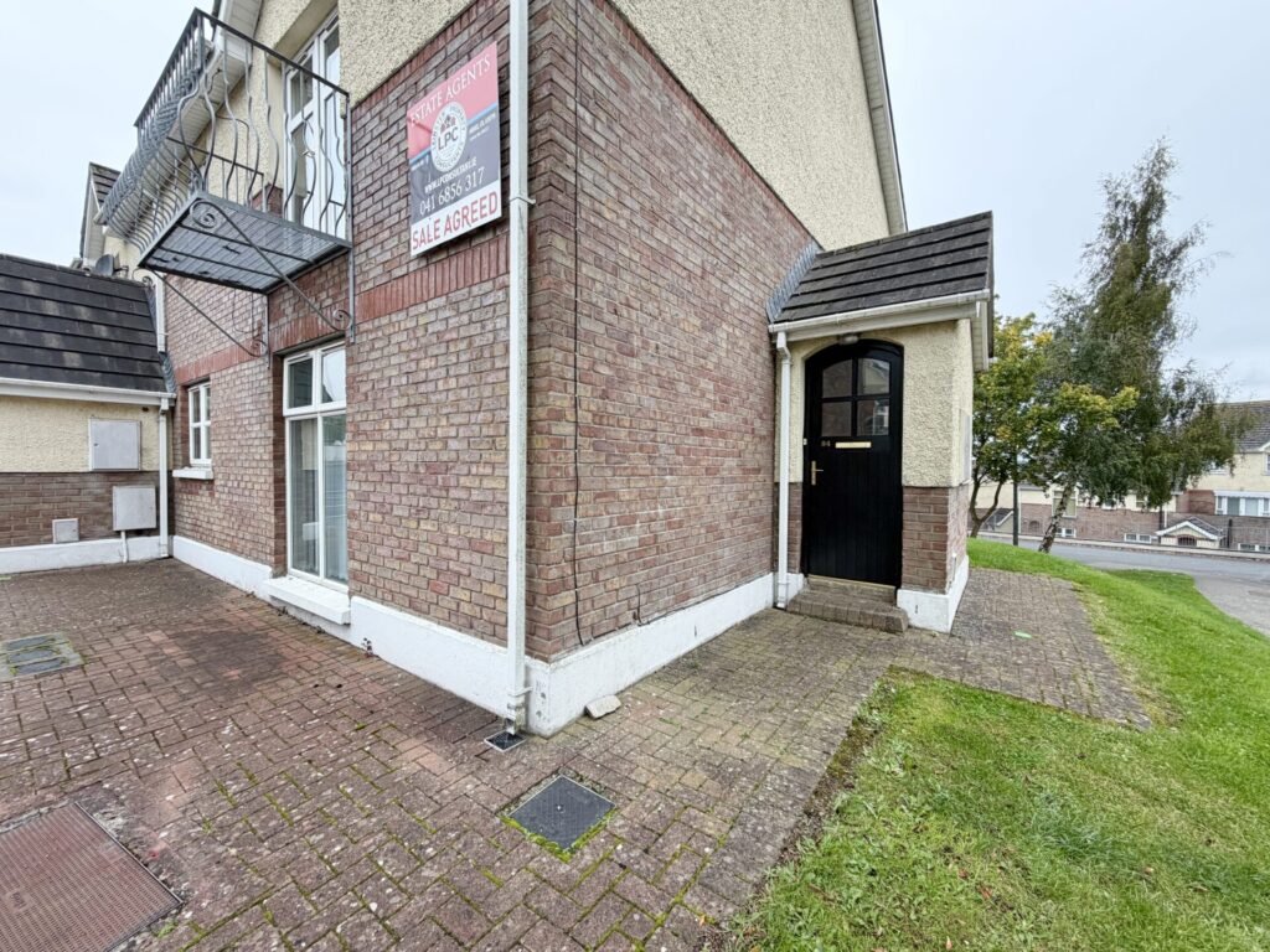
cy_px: 476
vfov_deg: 85.7
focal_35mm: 14
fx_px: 514
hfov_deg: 102.1
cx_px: 635
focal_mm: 2.22
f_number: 2.2
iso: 80
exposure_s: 1/121
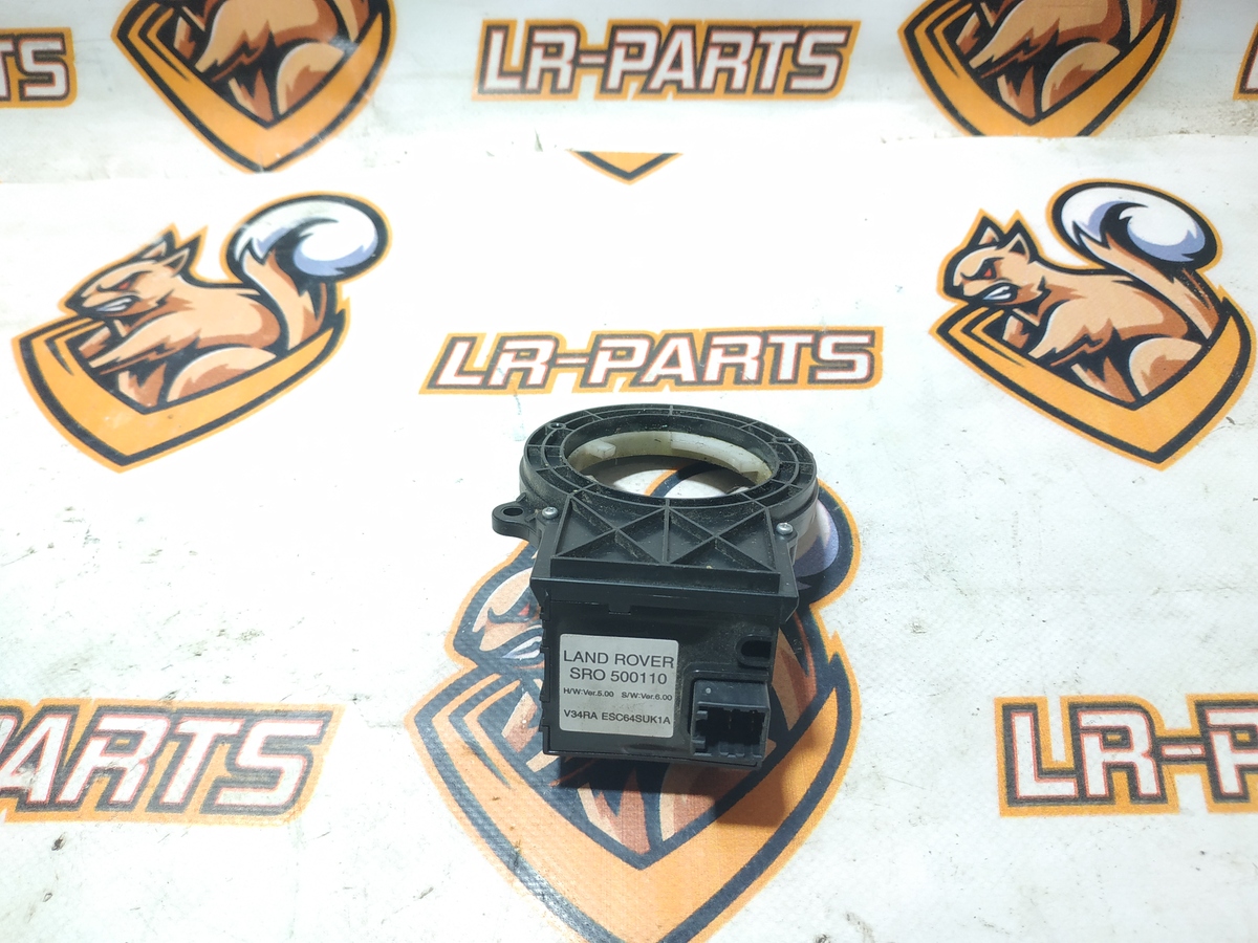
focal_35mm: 24
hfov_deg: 71.6
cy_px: 472
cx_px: 629
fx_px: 872
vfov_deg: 56.8
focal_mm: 3.94
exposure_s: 1/50
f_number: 1.9
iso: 160
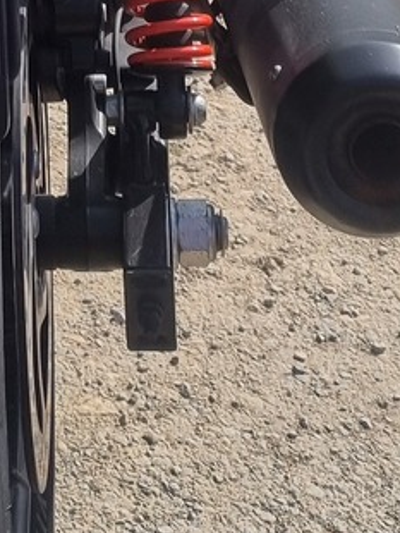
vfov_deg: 13.4
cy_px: -387
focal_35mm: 134
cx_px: -79
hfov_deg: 10.9
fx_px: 2062
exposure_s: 1/1912
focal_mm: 5.4
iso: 50
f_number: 1.8
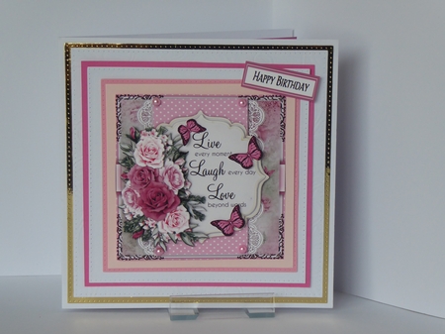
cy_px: 167
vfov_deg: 13.8
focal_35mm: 107
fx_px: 1375
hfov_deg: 18.4
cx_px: 222
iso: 250
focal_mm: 17.5
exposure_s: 1/60
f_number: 5
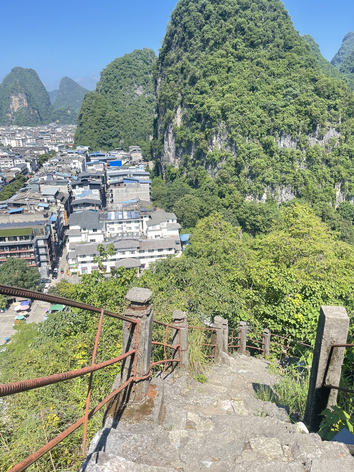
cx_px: 177
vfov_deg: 67.3
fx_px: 355
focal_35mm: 26
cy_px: 236
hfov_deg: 53.1
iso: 32
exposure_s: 1/1003
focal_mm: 5.1
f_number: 1.6
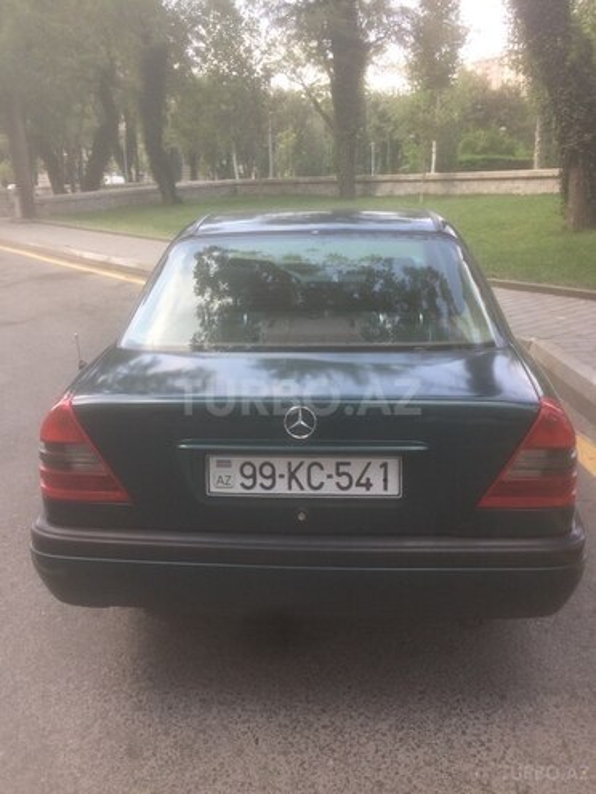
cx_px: 298
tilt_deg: -19.5
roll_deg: +0.1
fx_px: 666
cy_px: 397
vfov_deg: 61.7
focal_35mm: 29
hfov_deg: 48.2
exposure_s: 1/275
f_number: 2.2
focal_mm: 4.15
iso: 32
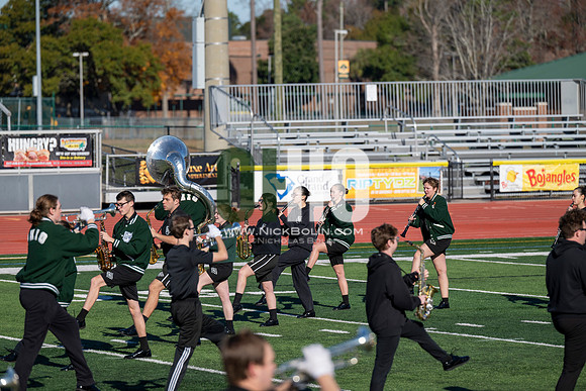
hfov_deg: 10.3
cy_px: 196
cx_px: 293
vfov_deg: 6.9
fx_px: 3256
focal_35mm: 200
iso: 160
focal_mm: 200
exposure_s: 1/2000
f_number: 4
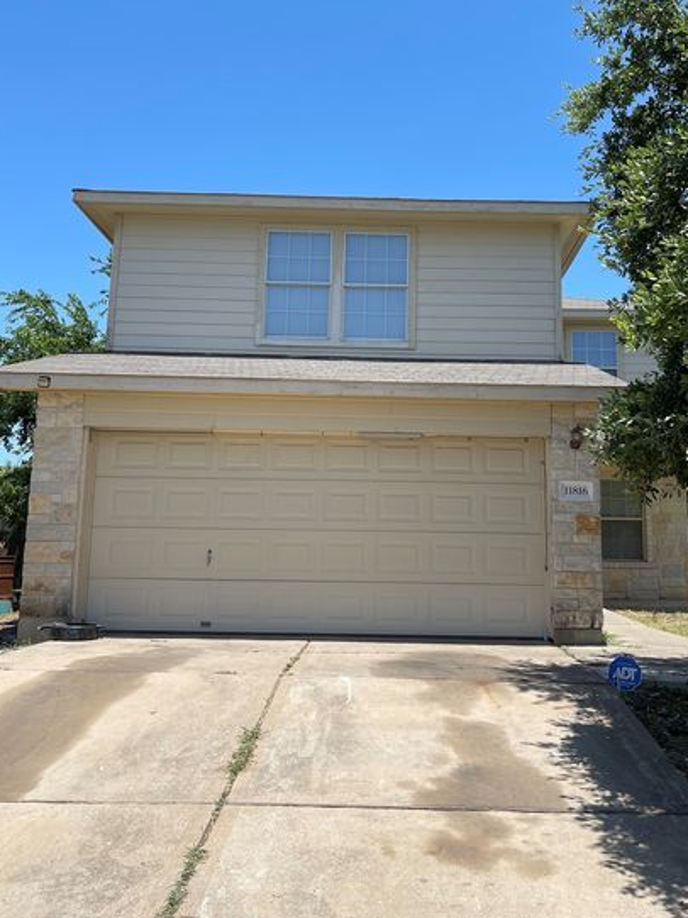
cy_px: 382
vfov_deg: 56.5
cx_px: 412
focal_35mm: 32
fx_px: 849
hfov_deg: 43.9
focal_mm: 5.1
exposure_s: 1/3663
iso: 32
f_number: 1.6
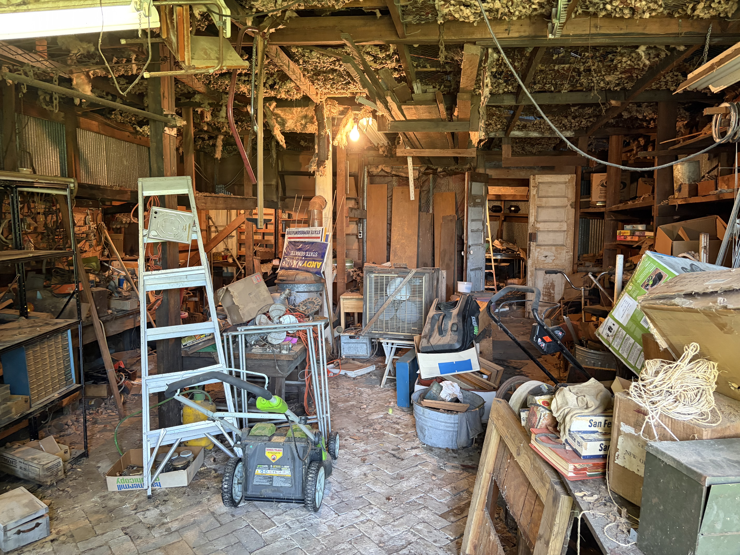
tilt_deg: -4.8
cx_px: 370
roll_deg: -0.5
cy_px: 278
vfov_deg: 53.1
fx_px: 556
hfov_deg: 67.3
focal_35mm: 26
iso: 250
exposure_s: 1/60
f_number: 1.6
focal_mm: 5.96
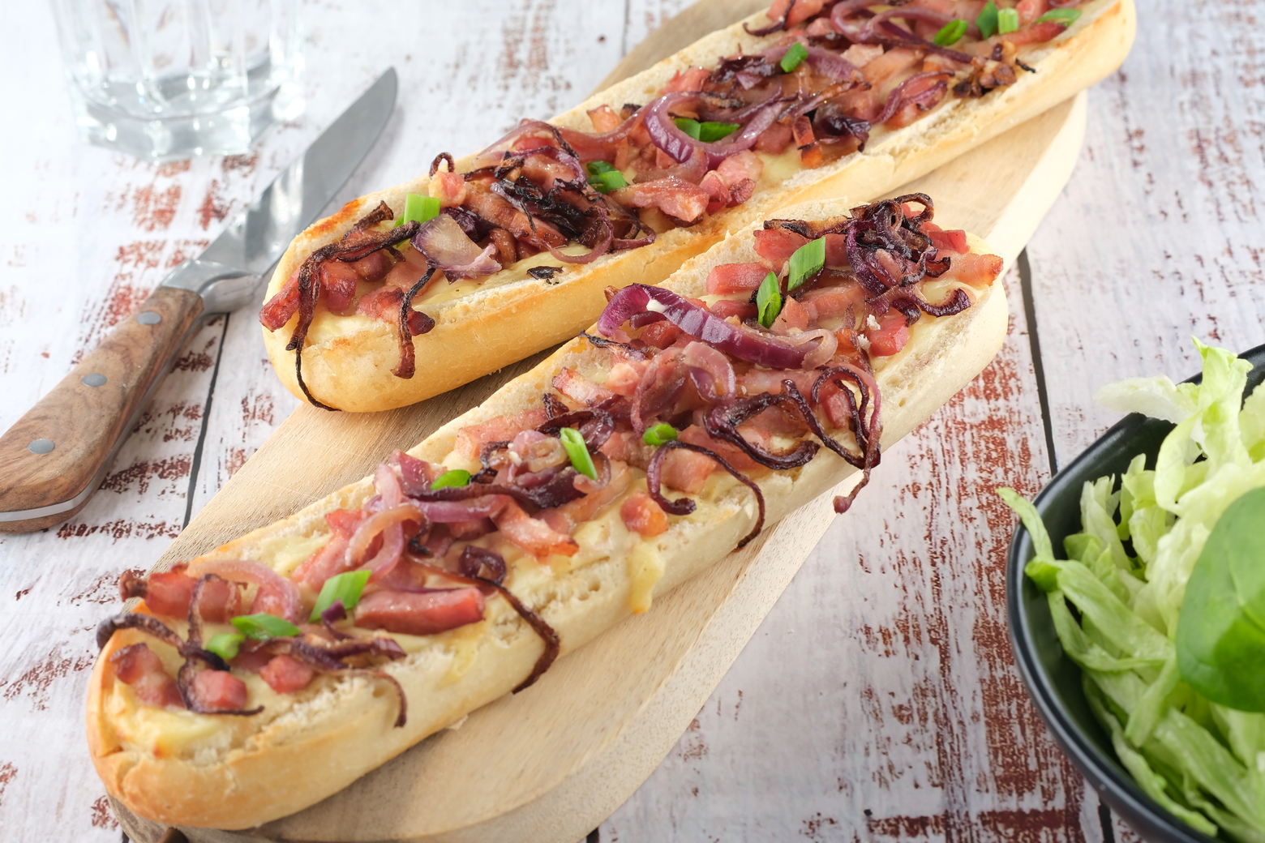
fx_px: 3162
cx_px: 632
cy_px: 422
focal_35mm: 90
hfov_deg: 22.6
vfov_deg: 15.2
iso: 160
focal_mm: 60
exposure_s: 1/30
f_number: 9
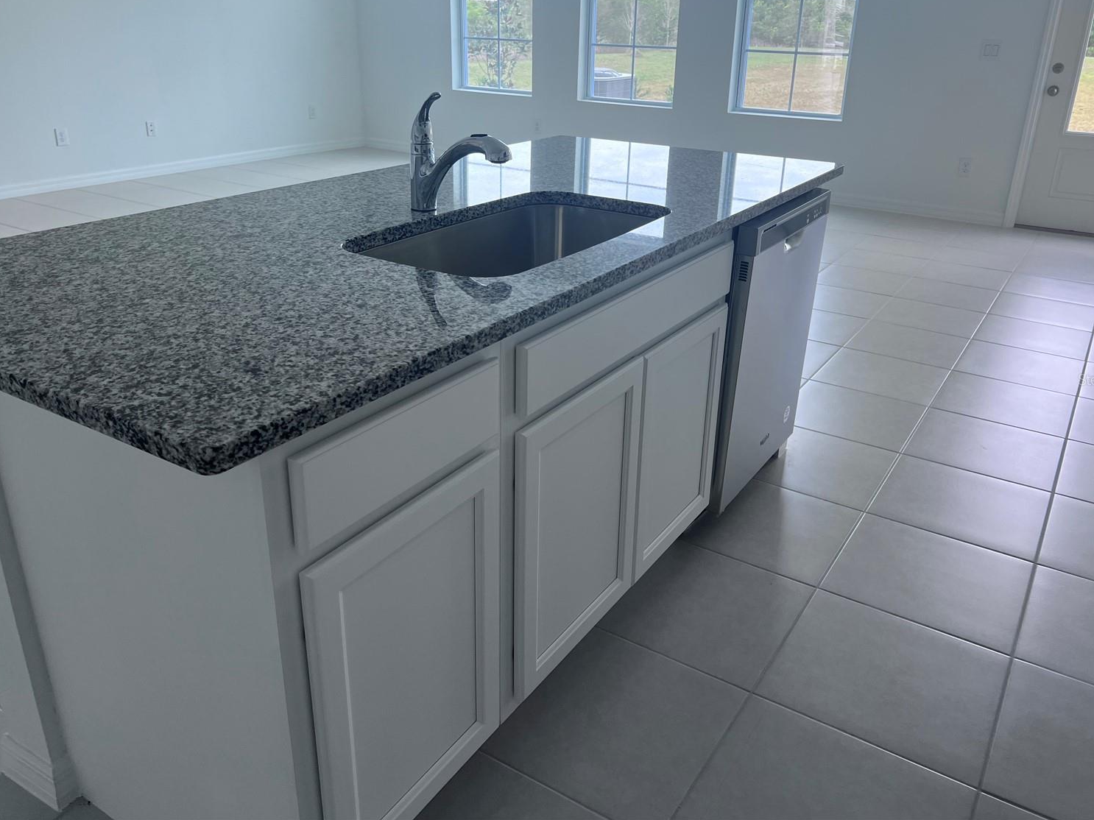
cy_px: 379
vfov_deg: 49.7
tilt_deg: -19.7
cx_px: 559
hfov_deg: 63.4
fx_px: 885
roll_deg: +0.5
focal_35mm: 28
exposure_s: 1/163
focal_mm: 5.7
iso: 40
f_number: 1.5
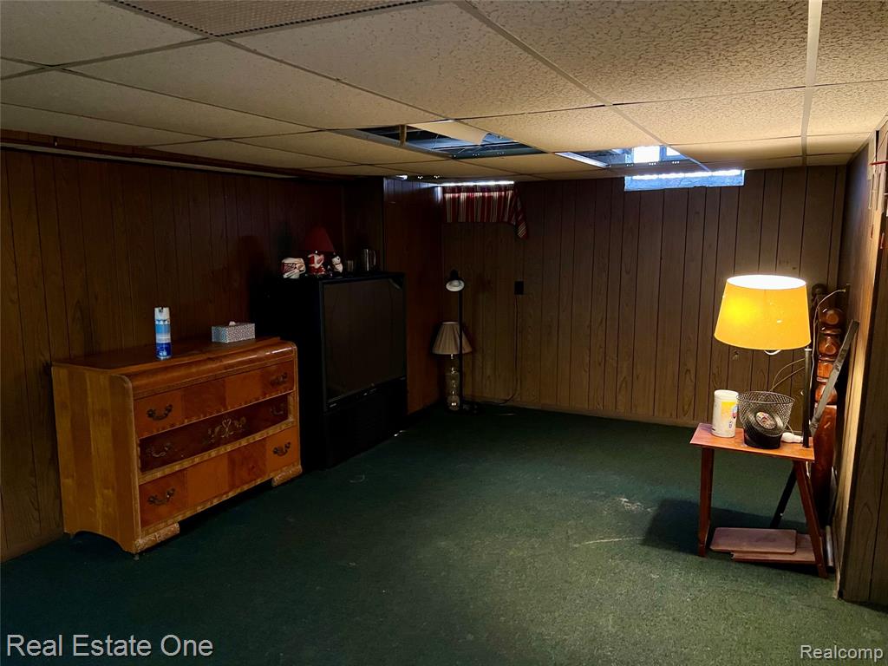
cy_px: 333
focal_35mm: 26
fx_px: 667
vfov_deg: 53.1
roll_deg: +2.2
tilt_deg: -8.5
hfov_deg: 67.3
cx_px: 444
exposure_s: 1/30
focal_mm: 5.7
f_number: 1.5
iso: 640
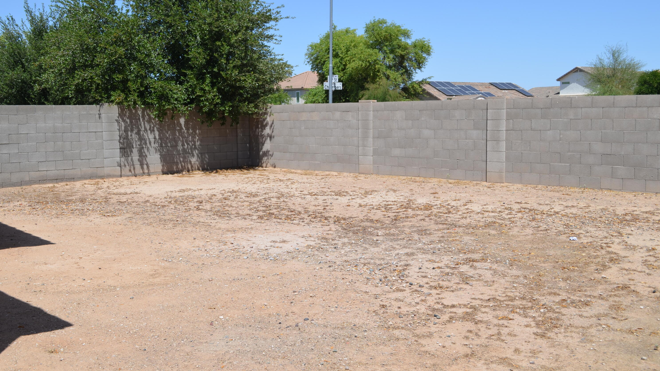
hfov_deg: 49.4
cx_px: 329
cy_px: 191
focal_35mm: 41
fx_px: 718
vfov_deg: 29.0
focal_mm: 26
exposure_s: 1/250
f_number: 8
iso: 100
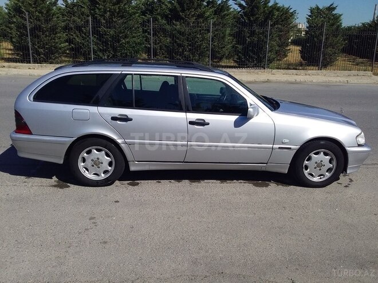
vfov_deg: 45.4
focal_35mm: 31
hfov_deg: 58.4
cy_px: 142
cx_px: 189
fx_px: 339
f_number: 2.2
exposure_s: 1/2105
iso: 40
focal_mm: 3.3
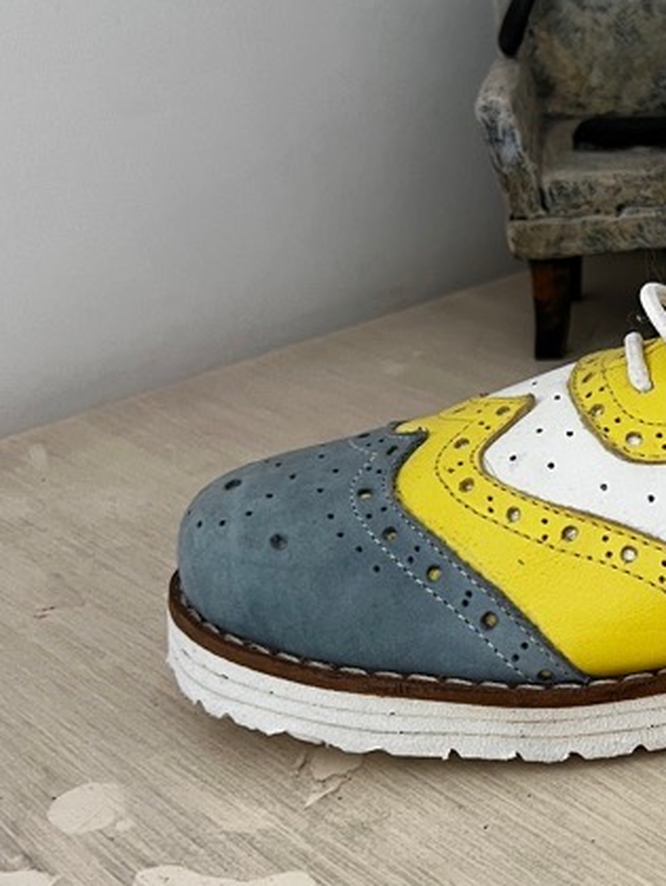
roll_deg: +2.5
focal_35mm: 62
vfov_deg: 31.0
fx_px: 1588
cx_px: 776
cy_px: 577
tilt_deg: -31.3
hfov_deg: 22.1
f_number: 1.5
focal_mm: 5.7
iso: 125
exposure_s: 1/76
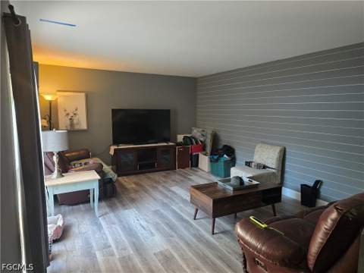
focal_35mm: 23
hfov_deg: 73.9
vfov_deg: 58.9
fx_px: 242
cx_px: 182
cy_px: 136
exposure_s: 1/120
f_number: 1.7
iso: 640
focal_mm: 6.3
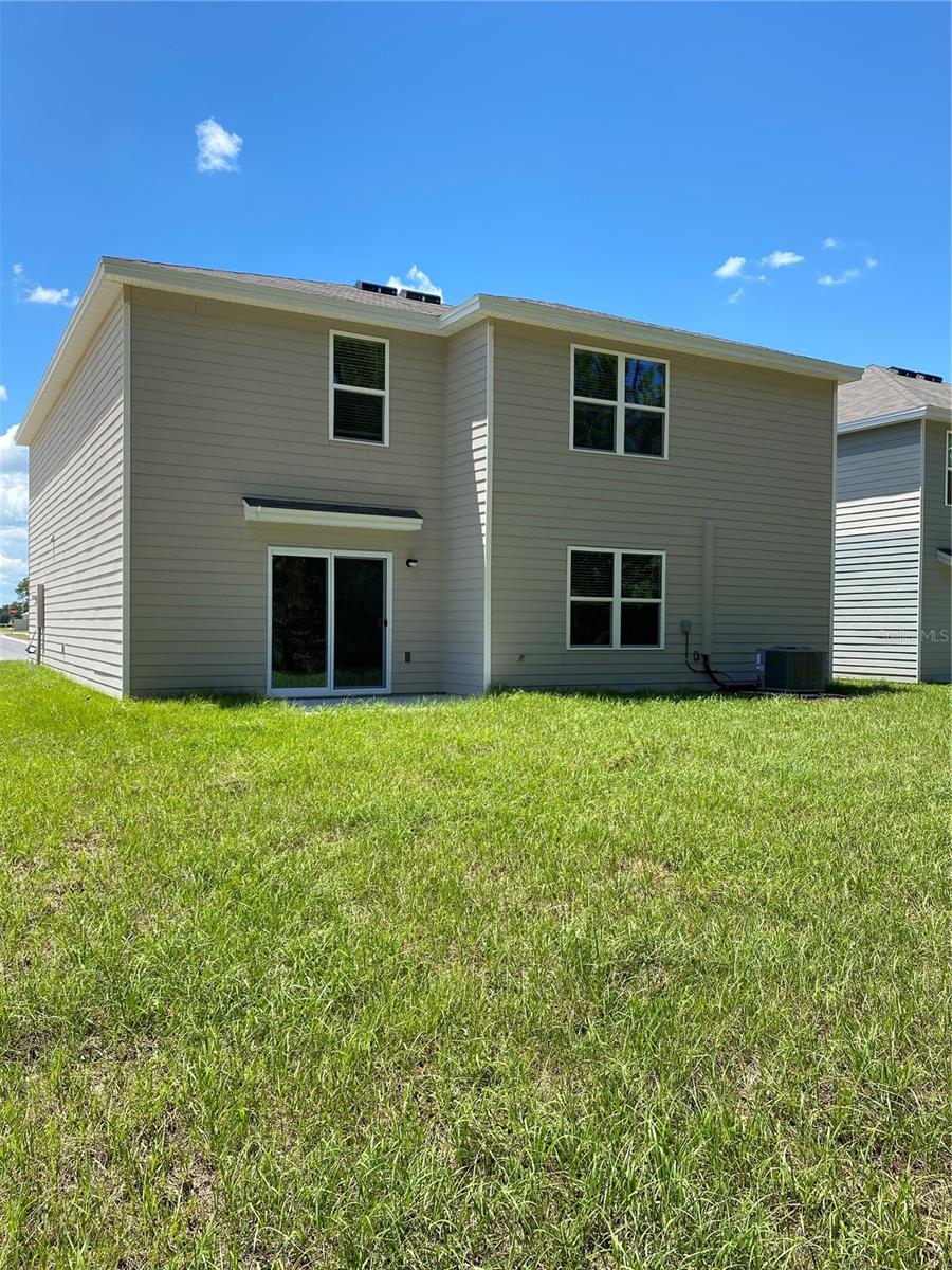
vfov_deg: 67.3
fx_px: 953
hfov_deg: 53.1
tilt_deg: +0.0
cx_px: 476
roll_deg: -0.6
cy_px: 635
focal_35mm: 26
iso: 32
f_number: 1.8
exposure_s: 1/1866
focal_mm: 4.25
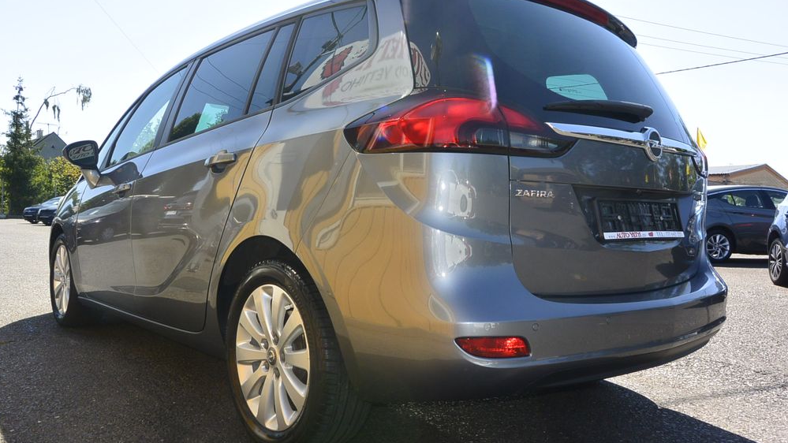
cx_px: 385
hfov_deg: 66.1
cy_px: 227
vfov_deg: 40.2
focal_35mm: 29
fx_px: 606
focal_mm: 10
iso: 160
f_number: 7.1
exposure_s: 1/250
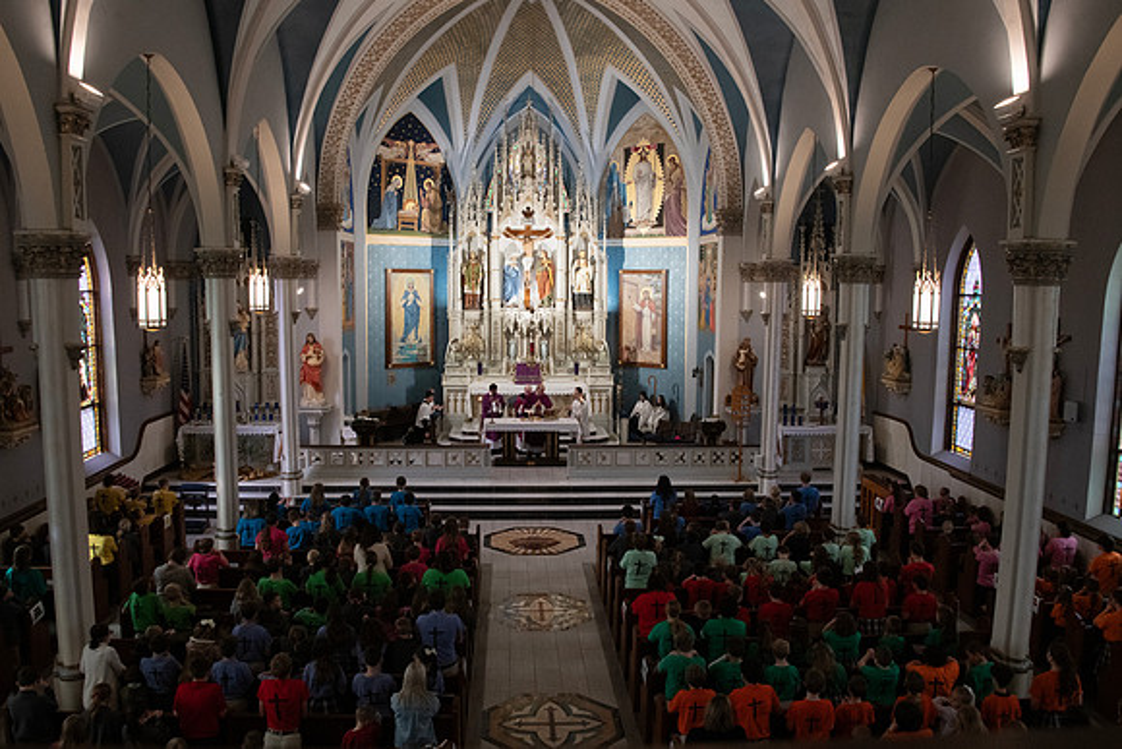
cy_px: 374
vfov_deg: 44.7
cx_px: 561
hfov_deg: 63.3
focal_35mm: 29
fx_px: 910
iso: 4000
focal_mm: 28
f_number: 9
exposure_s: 1/100
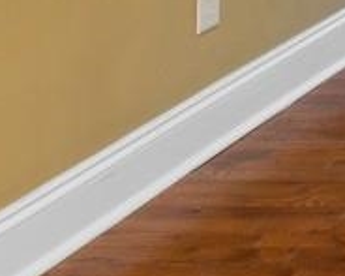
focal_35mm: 124
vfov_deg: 10.7
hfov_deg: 11.2
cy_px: -379
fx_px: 1265
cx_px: 969
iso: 100
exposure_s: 1/3
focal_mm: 10
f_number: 4.5
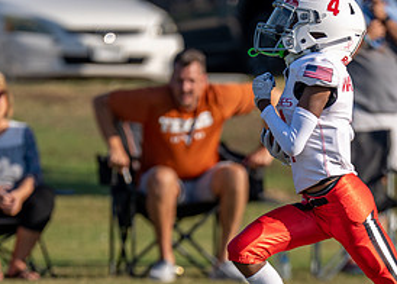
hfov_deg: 3.1
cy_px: 355
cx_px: 306
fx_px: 7321
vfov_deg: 2.2
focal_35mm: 649
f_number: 2.8
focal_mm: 200
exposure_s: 1/1600
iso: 100
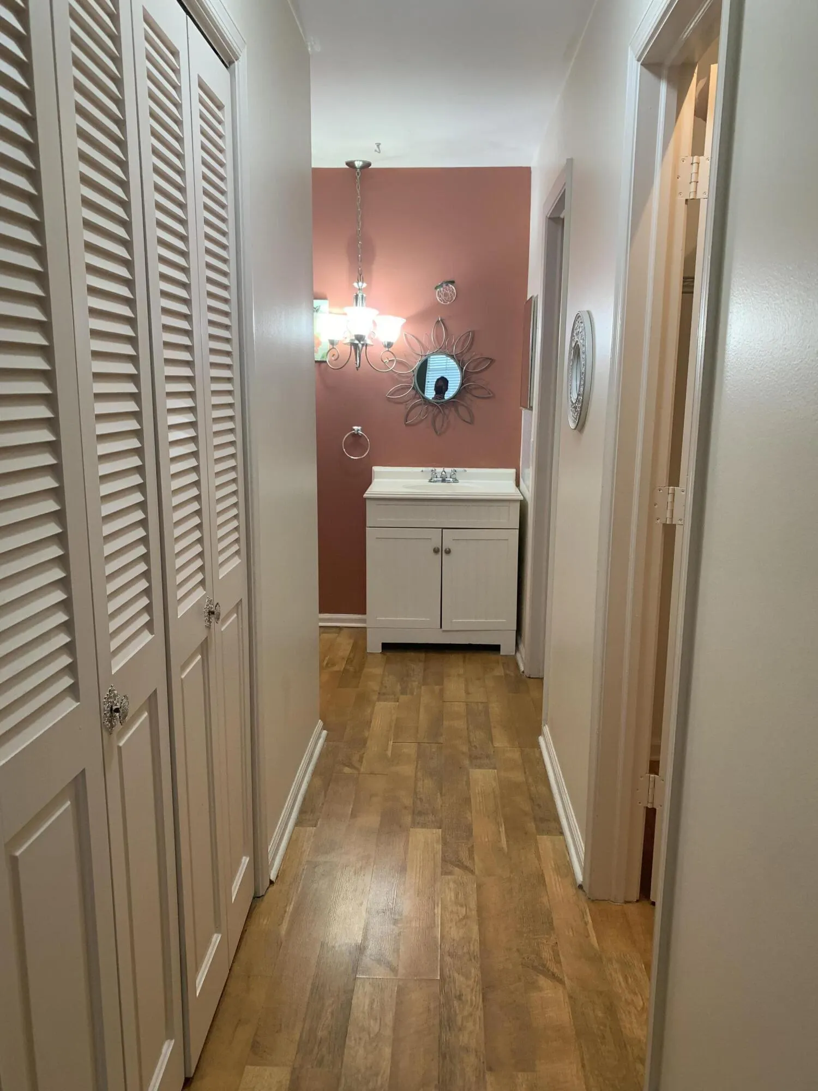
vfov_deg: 67.3
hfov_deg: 53.1
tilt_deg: -9.1
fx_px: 819
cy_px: 546
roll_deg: -0.7
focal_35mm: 26
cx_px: 409
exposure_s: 1/60
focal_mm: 4.25
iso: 125
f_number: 1.8
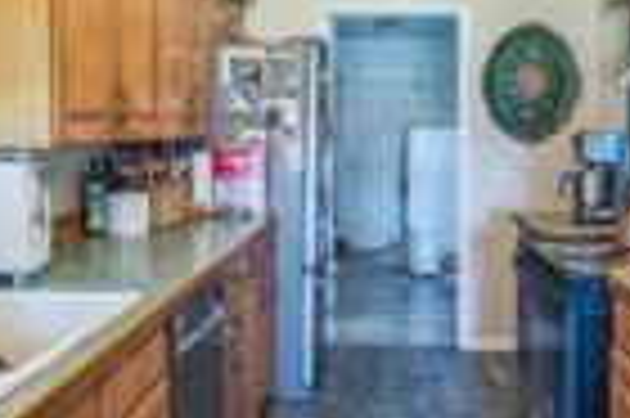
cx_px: 374
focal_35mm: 44
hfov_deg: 44.5
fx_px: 767
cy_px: 124
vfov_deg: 30.2
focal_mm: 15.3
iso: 500
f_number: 8
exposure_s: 1/6
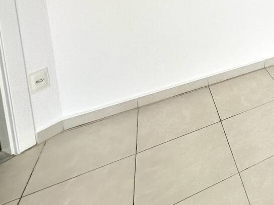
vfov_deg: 31.1
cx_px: 342
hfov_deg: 36.4
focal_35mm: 37
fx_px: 293
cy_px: -54
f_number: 2.2
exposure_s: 1/160
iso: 40
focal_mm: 2.22
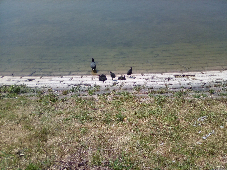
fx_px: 230
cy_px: 85
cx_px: 114
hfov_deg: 52.6
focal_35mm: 35
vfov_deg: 40.7
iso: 57
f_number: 2.8
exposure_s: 1/1135
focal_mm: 2.9
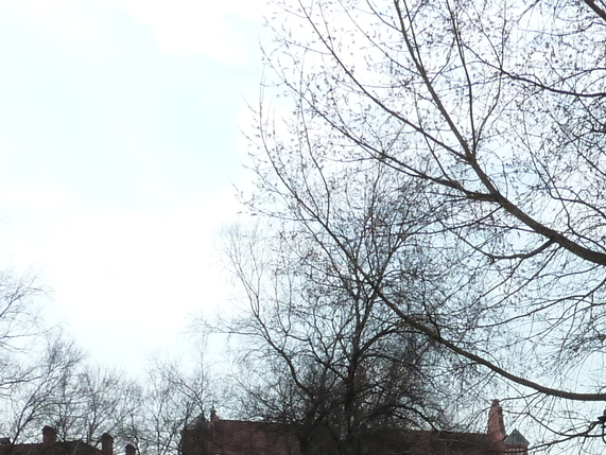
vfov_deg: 19.5
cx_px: 472
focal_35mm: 70
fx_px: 1226
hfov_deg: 27.3
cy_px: 576
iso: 125
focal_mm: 4.1
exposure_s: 1/500
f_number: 5.6
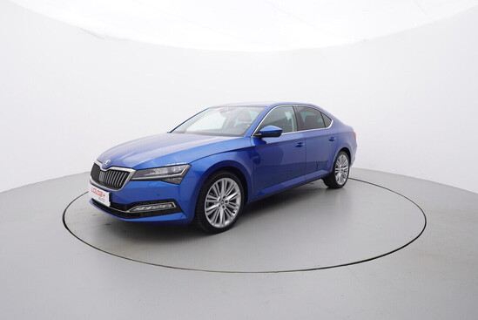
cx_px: 239
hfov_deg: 77.3
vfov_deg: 56.2
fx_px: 299
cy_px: 160
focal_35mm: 22
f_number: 5
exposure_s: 1/80
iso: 200
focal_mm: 15
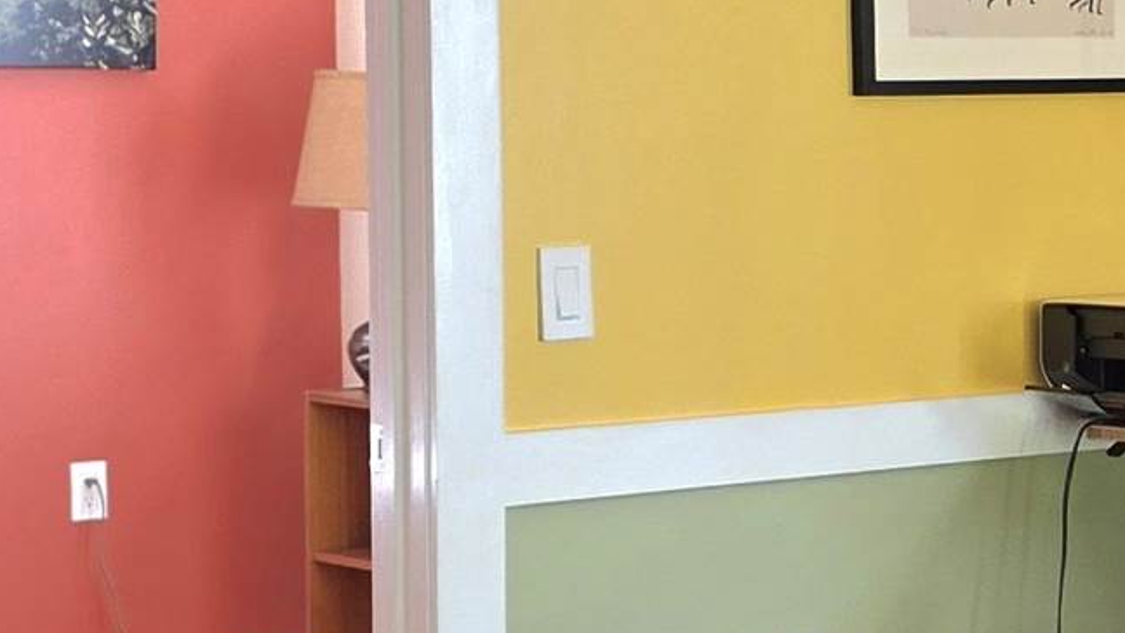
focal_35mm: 119
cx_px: 1746
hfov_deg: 16.3
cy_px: 179
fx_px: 3550
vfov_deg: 10.2
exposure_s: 1/120
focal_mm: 6.3
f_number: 1.7
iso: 100
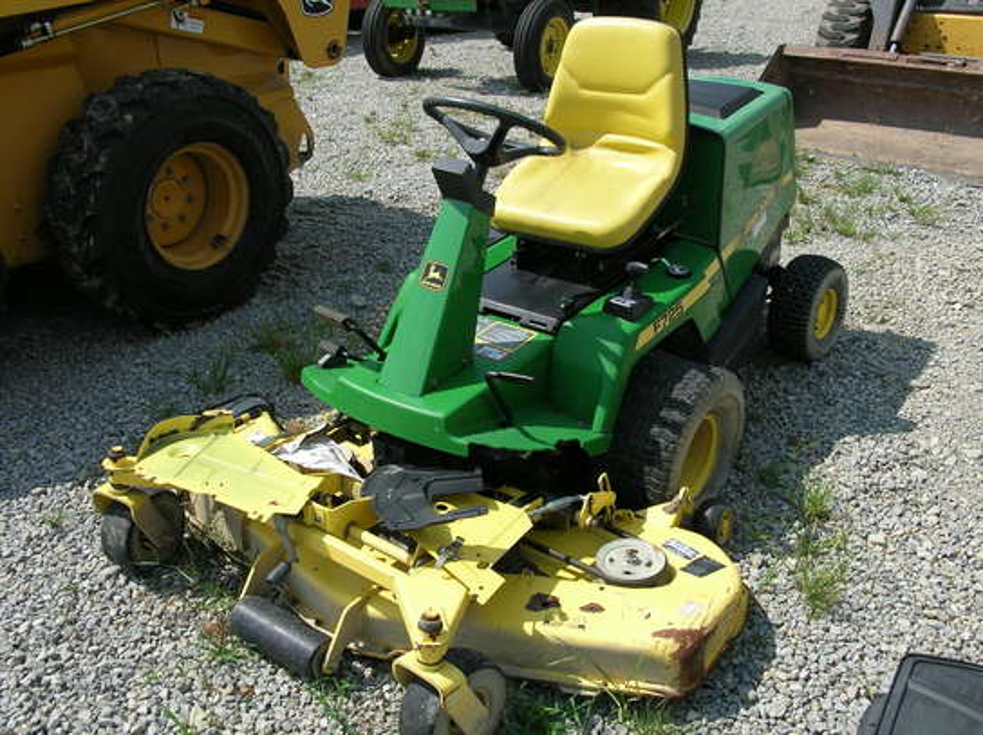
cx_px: 492
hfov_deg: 51.4
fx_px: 1021
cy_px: 368
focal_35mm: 36
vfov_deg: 39.6
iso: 50
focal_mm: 6
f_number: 3.7
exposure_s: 1/657
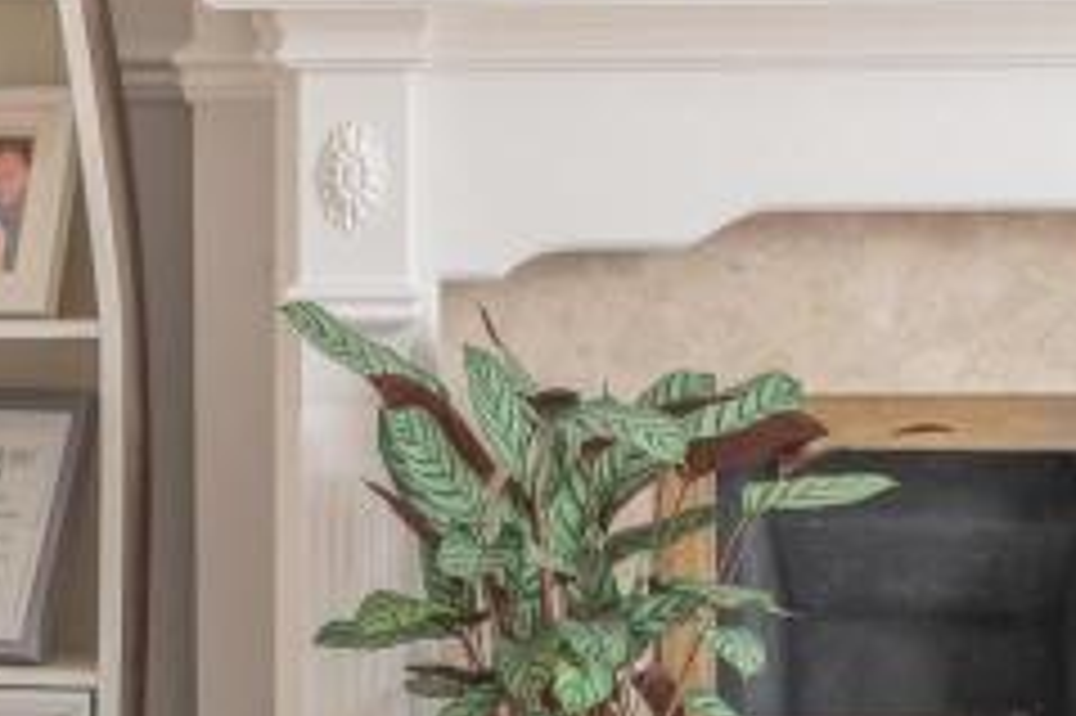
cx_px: -252
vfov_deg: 9.1
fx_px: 4480
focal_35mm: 150
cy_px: 326
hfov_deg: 13.3
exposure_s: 1/80
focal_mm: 35
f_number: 2.8
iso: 160
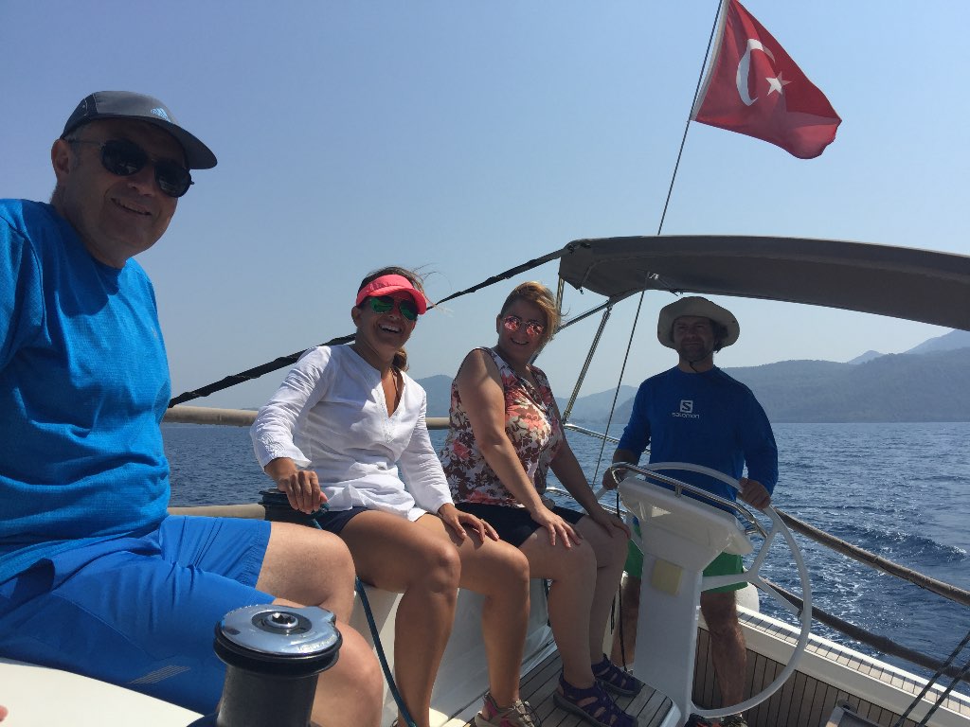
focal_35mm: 29
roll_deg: -1.2
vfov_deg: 48.2
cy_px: 364
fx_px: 813
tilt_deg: +5.0
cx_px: 485
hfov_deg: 61.7
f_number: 2.2
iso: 32
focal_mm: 4.15
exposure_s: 1/3049
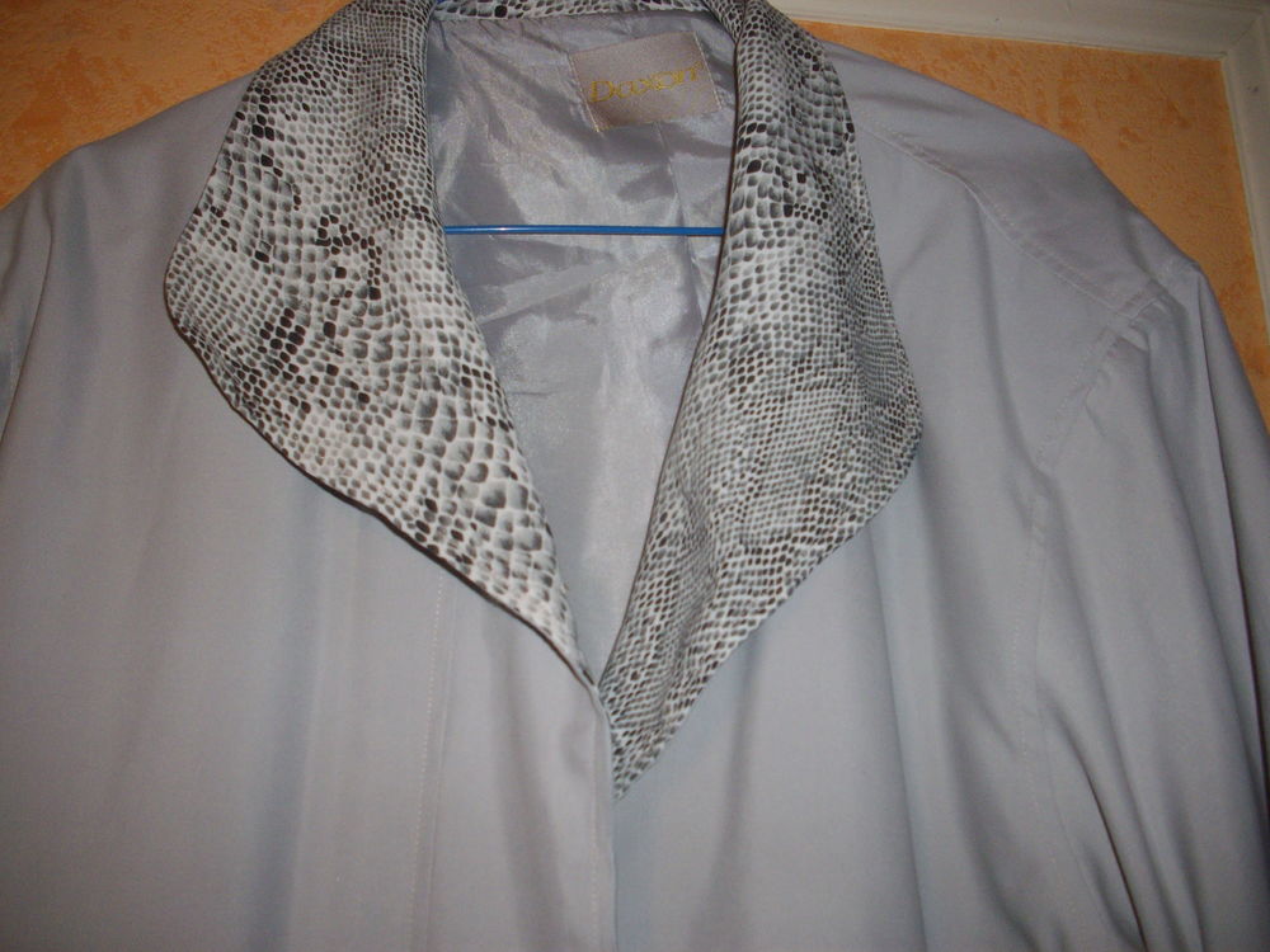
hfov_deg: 50.1
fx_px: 1357
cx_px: 635
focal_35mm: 37
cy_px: 476
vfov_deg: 38.7
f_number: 2.8
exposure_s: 1/50
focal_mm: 6.2
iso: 160
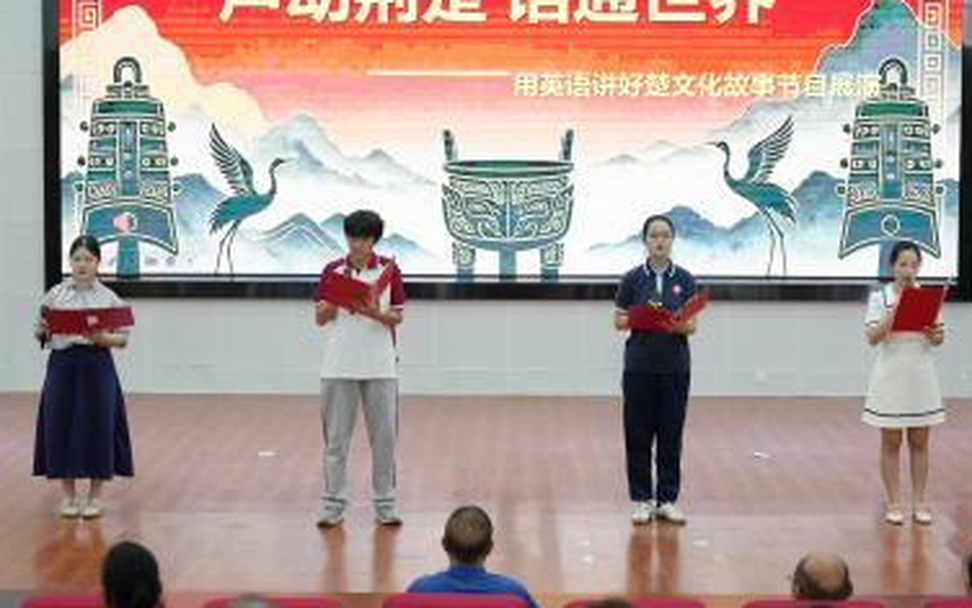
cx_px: 486
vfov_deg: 17.2
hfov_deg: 27.1
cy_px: 276
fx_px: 2013
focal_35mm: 76
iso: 2000
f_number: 4
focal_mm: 70
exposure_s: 1/160
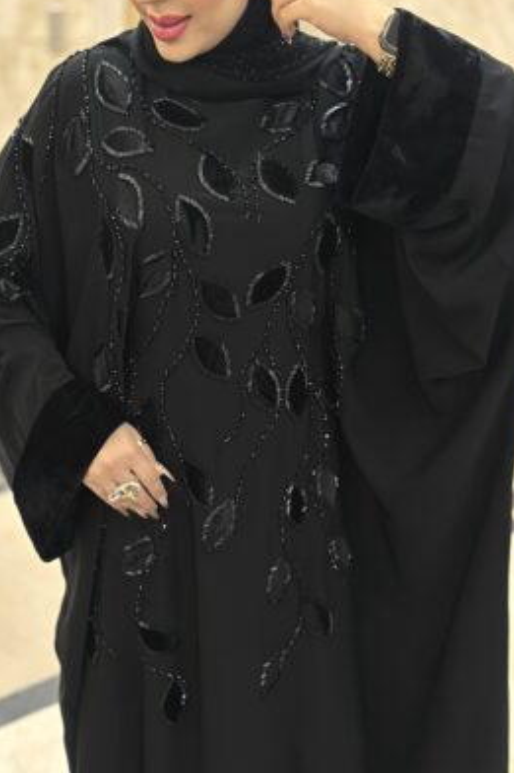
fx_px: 1093
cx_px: 260
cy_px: 381
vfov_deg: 38.9
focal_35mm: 51
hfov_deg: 26.5
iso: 400
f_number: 1.78
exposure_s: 1/33
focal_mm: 6.86
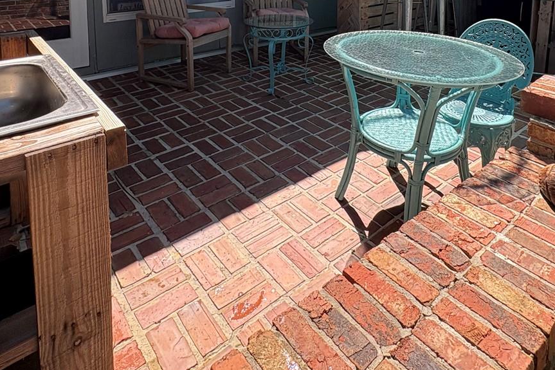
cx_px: 318
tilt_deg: -6.1
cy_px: -10
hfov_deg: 67.0
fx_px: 416
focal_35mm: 27
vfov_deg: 41.0
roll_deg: +0.3
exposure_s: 1/435
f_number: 2.2
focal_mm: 2.22
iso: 64
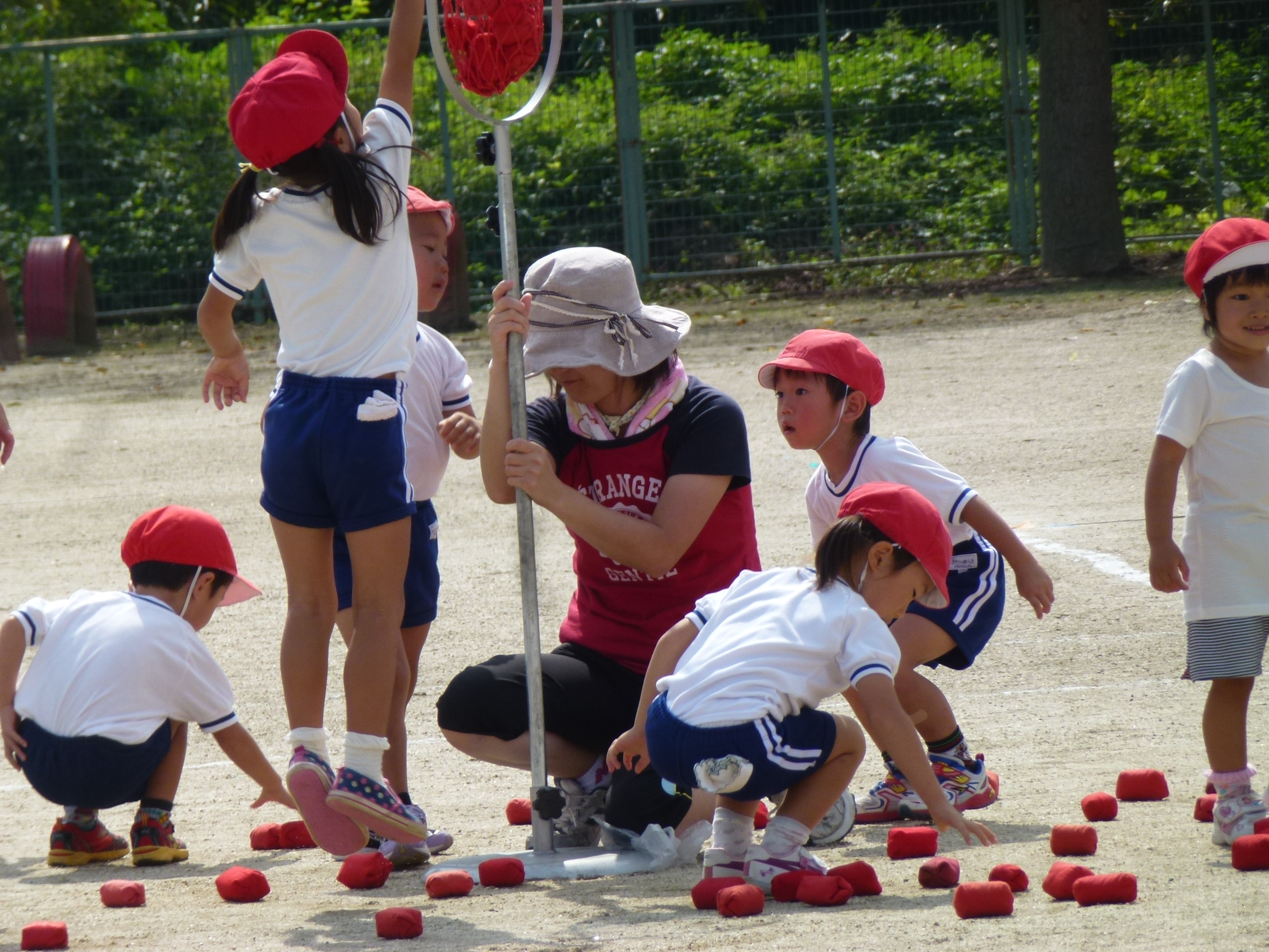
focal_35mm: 384
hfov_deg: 5.2
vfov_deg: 3.9
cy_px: 476
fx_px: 14077
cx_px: 634
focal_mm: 68.8
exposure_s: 1/400
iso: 100
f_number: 5.9
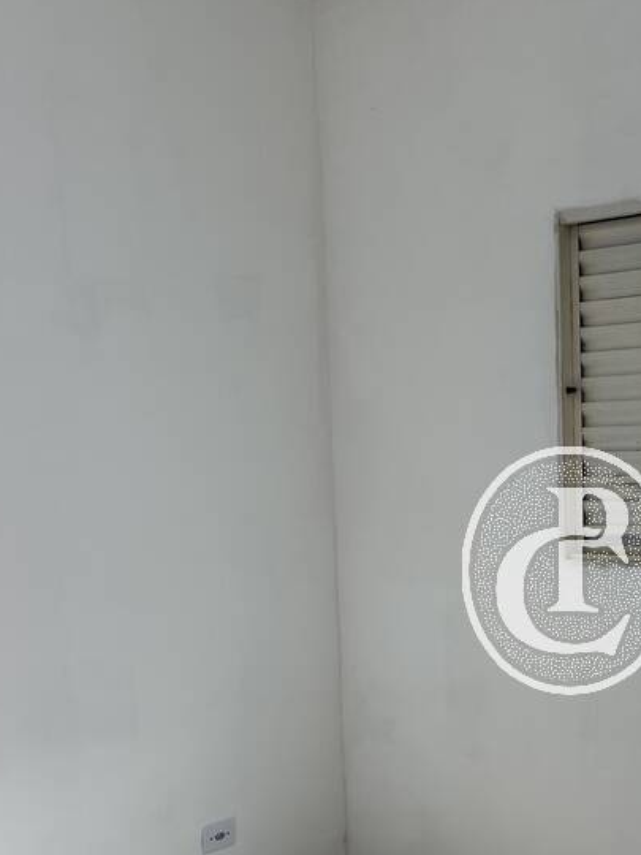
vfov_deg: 36.4
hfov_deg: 27.1
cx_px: 568
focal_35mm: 52
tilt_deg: -3.6
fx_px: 1284
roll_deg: +1.7
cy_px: 570
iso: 32
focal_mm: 4.25
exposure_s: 1/136
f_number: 1.8
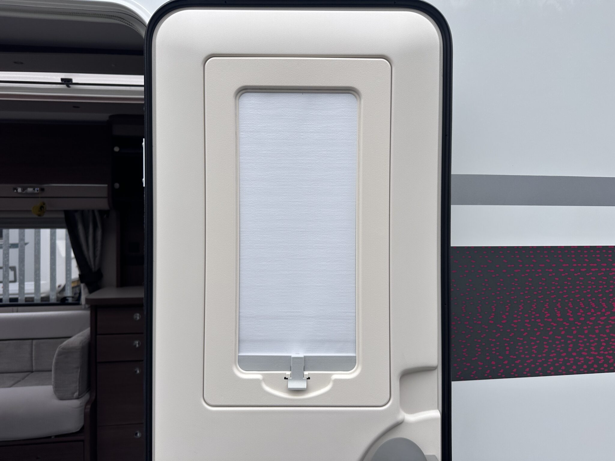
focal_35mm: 24
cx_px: 308
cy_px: 230
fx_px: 426
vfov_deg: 56.8
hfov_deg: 71.6
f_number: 1.78
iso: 80
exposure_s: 1/816
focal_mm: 6.86
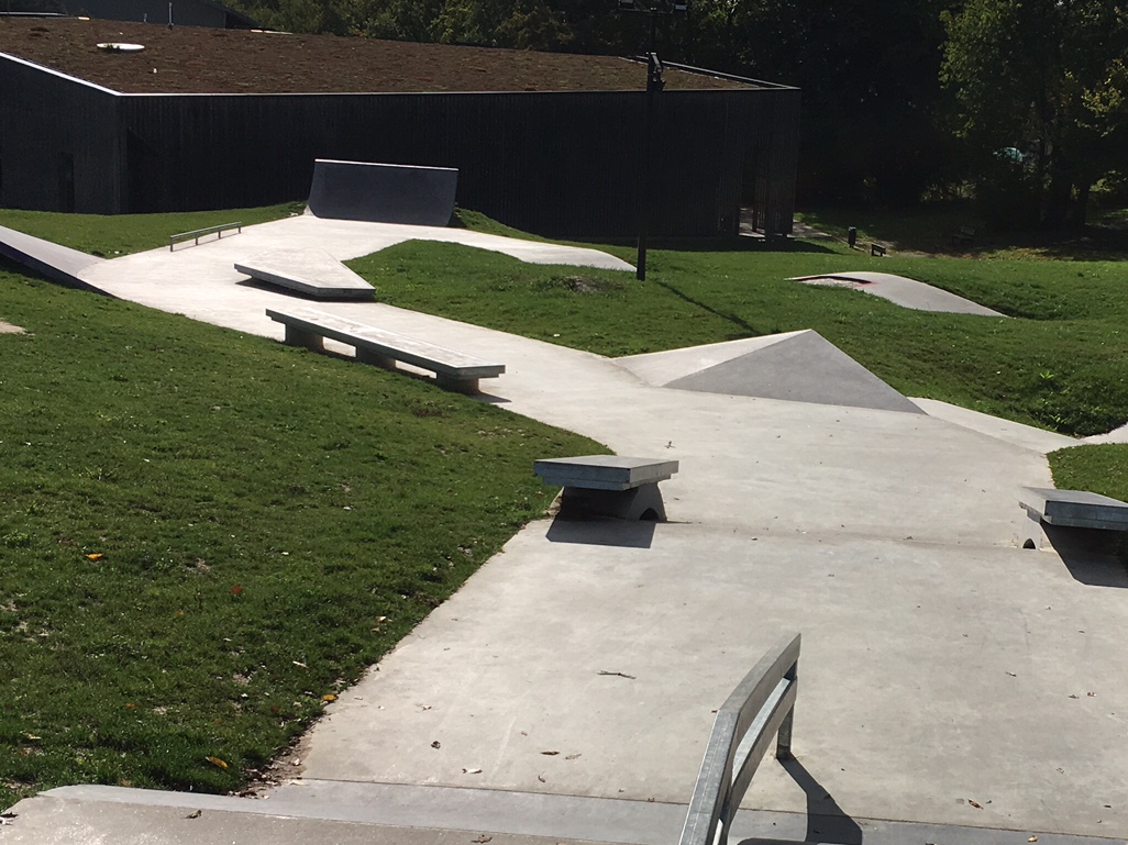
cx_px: 800
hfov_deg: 33.3
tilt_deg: -12.9
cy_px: 515
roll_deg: -4.5
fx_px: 1857
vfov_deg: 25.6
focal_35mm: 57
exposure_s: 1/3663
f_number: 2.2
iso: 25
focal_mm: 4.15
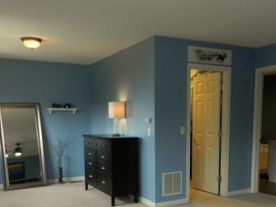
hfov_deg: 46.7
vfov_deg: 34.8
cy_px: 166
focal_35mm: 40
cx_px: 159
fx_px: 319
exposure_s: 1/50
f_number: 3.4
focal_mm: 4
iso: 160
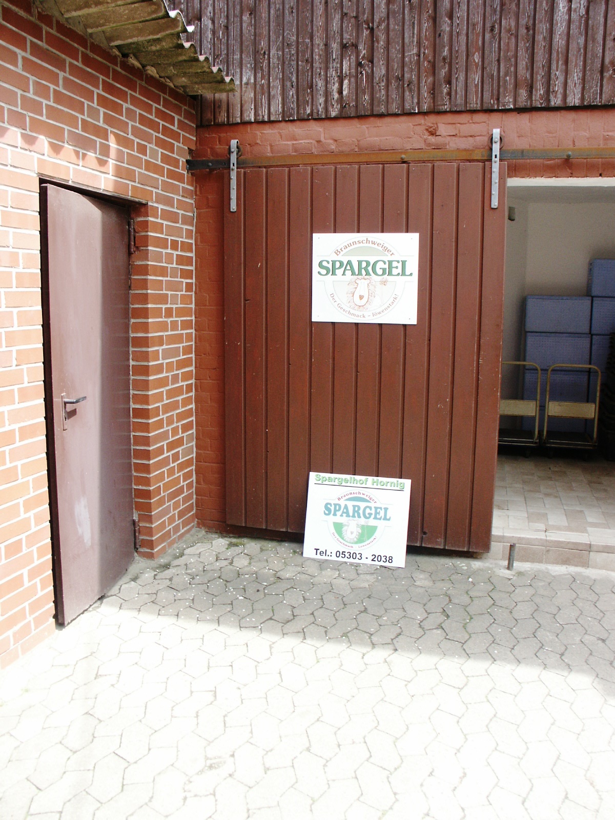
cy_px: 410
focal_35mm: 28
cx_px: 308
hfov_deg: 49.7
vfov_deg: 63.4
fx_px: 663
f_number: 4.5
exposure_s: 1/125
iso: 100
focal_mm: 7.27
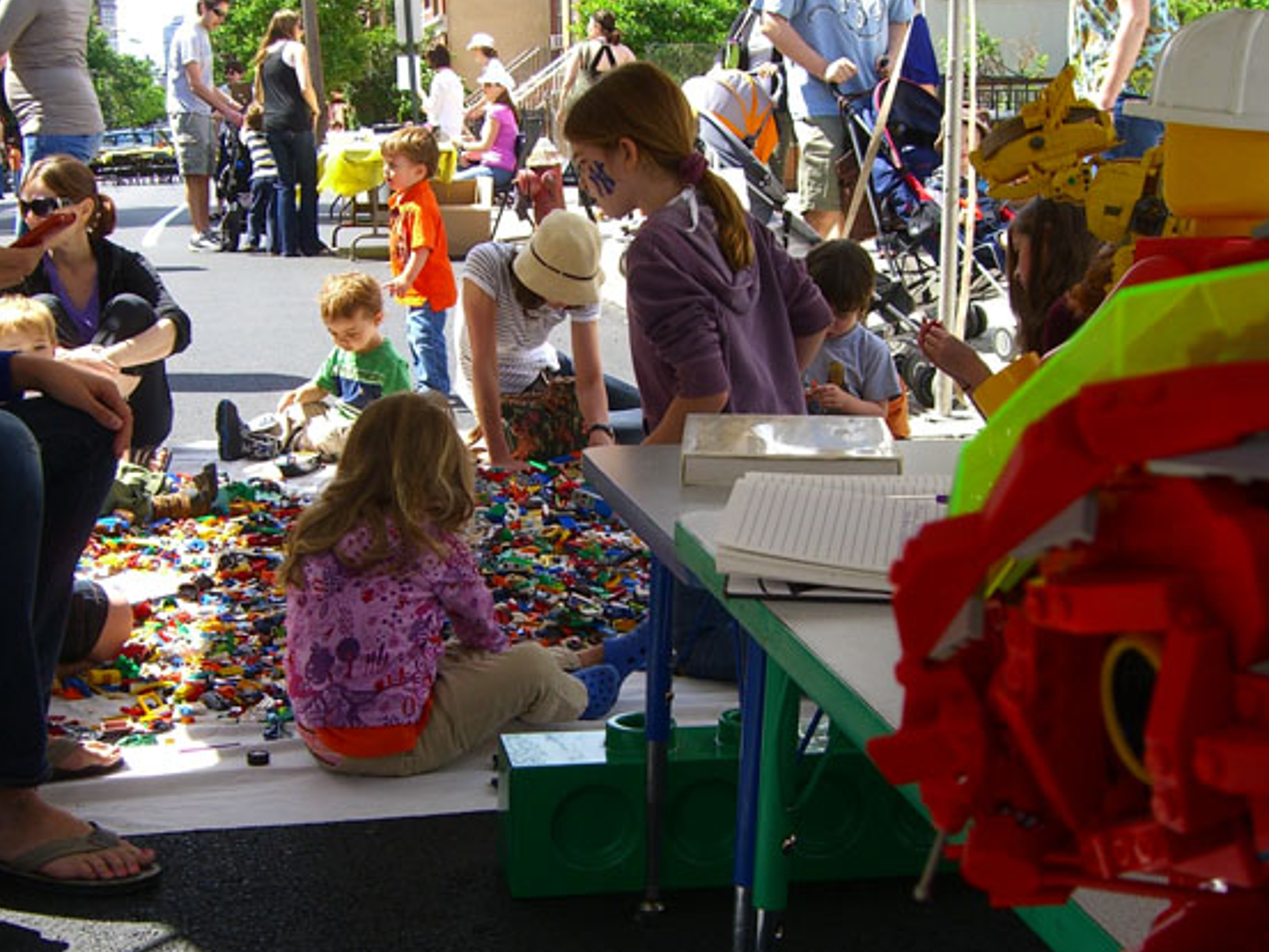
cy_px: 592
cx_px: 585
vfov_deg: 26.5
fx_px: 2017
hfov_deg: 34.9
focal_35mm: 55
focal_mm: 7.9
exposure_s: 1/200
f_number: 4
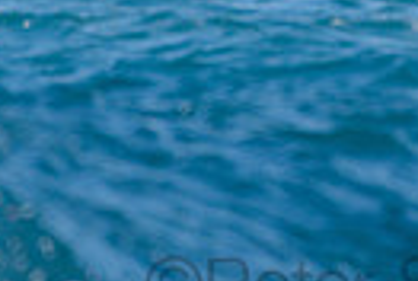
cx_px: 601
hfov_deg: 0.8
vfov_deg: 0.5
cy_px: -342
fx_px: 31480
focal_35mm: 2705
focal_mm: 500
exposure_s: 1/2000
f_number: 5.6
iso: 180
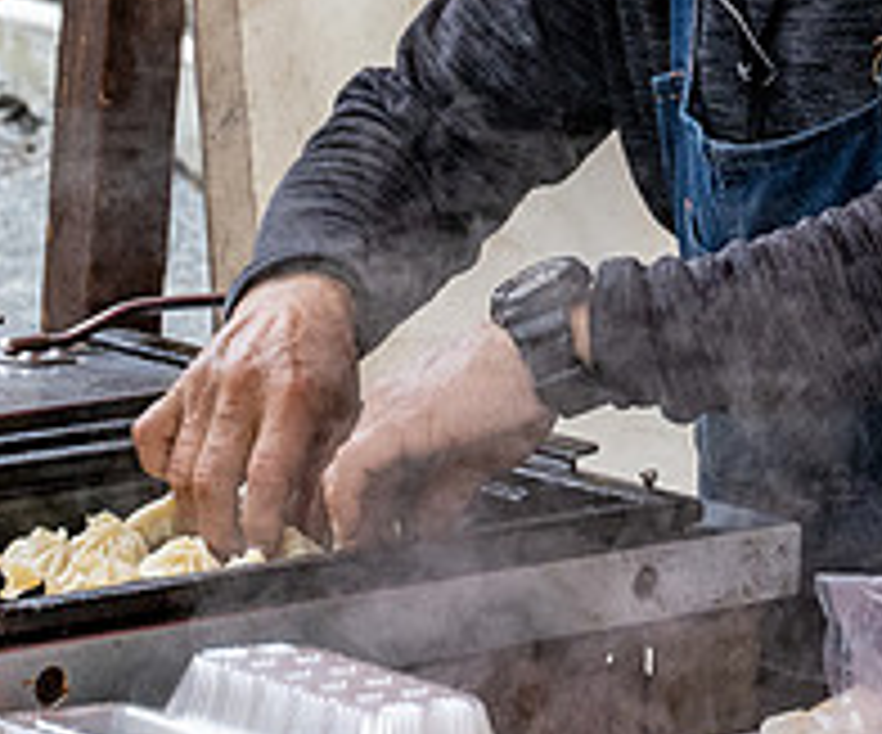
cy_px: -328
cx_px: 881
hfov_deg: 7.7
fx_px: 6495
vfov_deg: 6.4
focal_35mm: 245
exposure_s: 1/200
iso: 1000
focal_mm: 55
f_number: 8
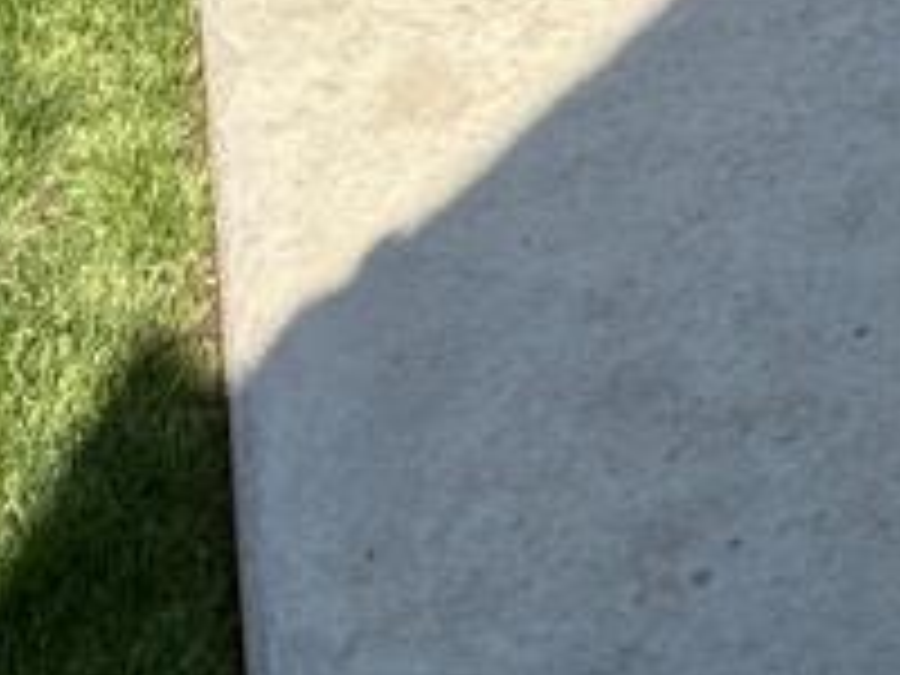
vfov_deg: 10.4
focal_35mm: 105
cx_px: 1588
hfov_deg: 16.0
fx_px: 2730
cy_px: -1321
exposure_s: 1/1534
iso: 50
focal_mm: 2.22
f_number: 2.2
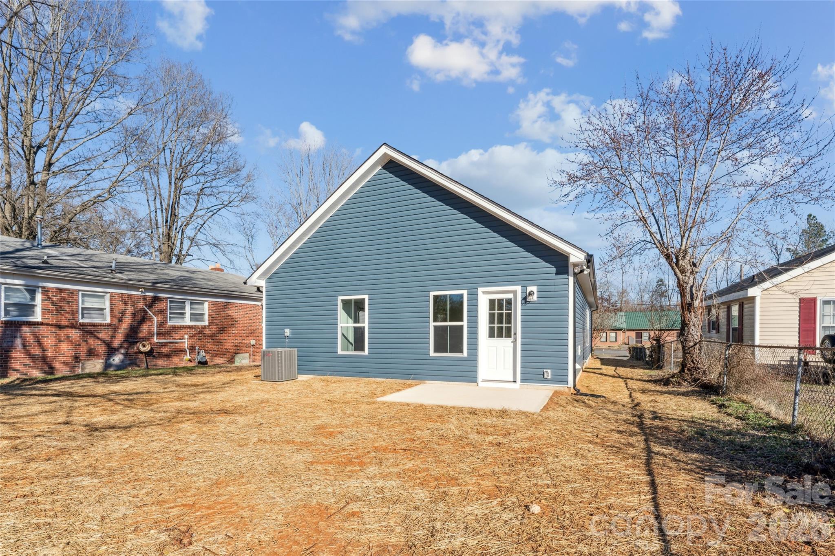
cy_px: 278
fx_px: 373
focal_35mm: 16
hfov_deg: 96.4
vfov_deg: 73.4
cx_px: 418
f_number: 14
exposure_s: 1/100
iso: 100
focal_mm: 16.1
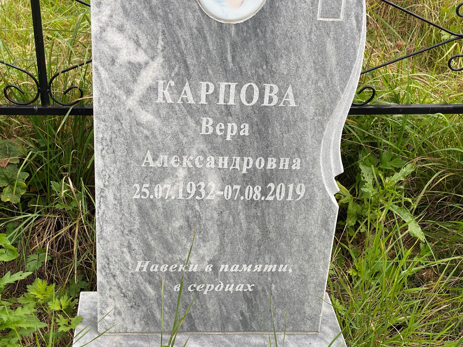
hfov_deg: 36.8
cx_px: 232
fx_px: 696
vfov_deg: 28.0
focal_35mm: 52
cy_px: 174
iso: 20
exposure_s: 1/410
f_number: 2
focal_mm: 6
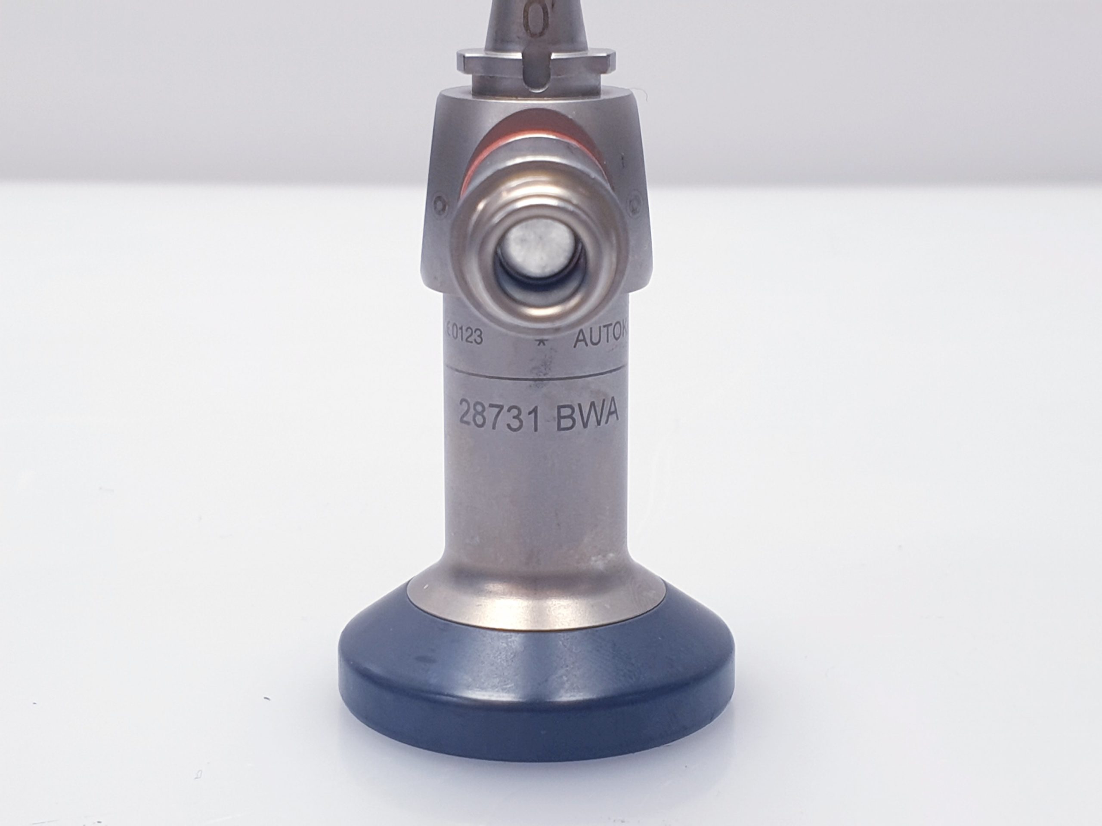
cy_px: 413
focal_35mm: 26
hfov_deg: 67.3
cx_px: 551
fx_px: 828
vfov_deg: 53.1
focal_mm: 4.3
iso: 50
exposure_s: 1/50
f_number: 2.4
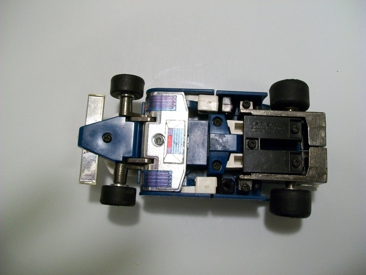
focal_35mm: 36
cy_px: 138
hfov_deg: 51.4
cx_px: 183
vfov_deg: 39.7
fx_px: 381
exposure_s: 1/30
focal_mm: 6
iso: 160
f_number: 2.7
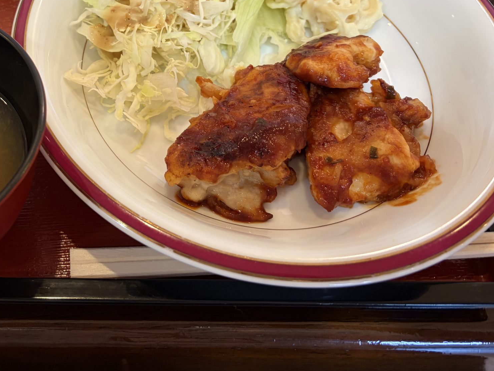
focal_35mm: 45
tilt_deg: -50.0
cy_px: 65
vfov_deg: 31.2
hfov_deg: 40.1
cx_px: 88
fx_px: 642
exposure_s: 1/60
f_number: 1.6
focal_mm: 5.96
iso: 160
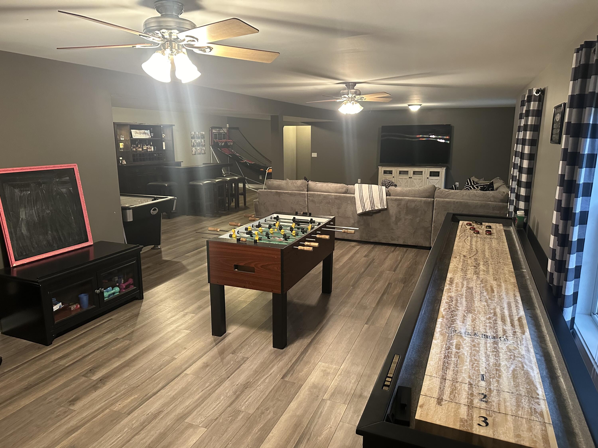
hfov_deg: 71.6
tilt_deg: -11.1
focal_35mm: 24
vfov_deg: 56.8
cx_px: 299
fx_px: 415
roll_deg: -0.2
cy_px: 224
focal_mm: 6.86
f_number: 1.78
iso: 640
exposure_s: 1/60
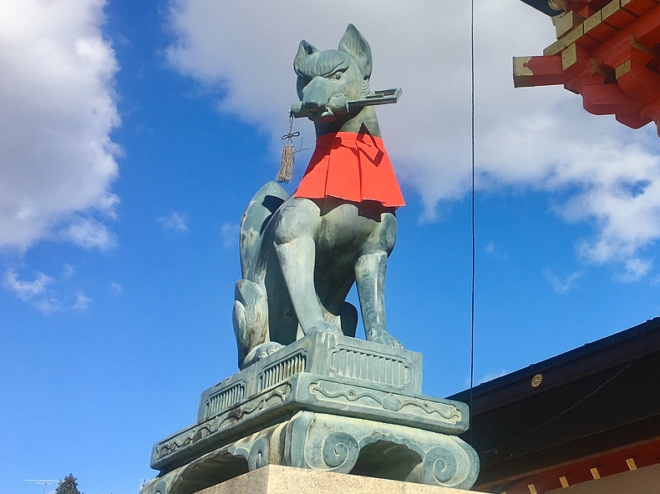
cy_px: 250
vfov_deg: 30.9
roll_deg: -2.0
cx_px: 525
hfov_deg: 38.9
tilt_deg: +24.7
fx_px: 896
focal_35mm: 47
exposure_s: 1/1832
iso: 25
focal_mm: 4.15
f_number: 2.2
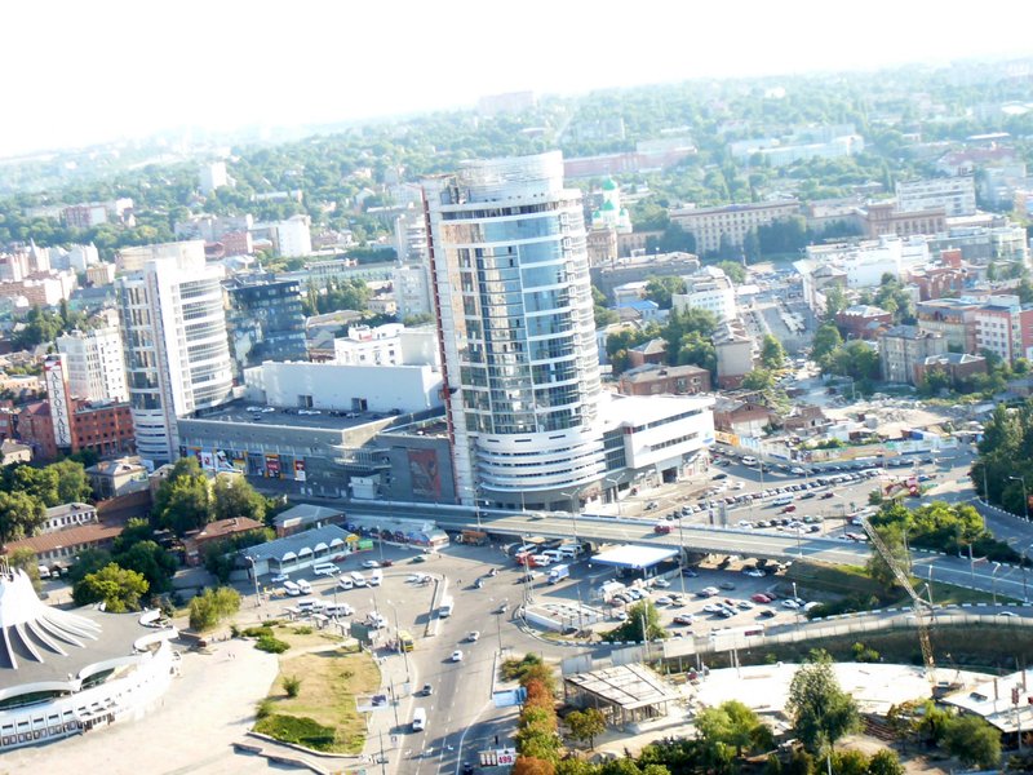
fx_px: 1820
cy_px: 388
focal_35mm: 61
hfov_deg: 31.7
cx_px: 516
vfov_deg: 24.0
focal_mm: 9.1
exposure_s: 1/125
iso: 80
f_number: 3.6
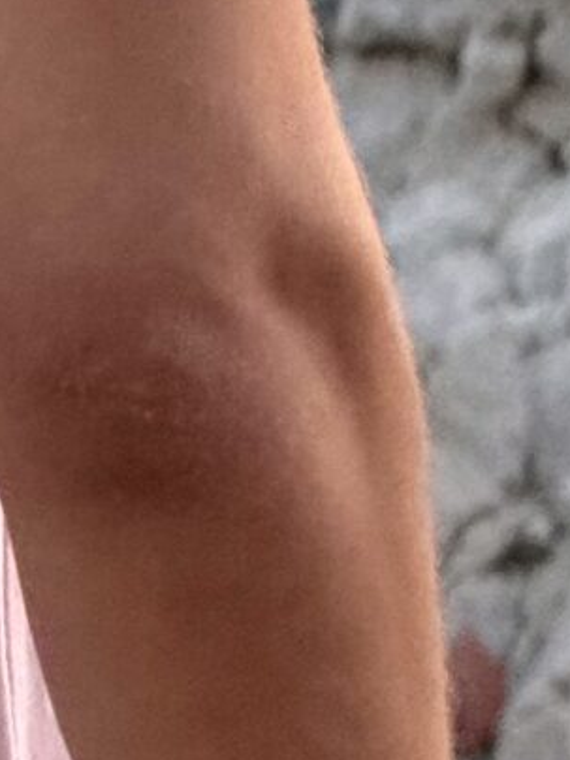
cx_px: -278
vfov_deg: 2.6
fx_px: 16686
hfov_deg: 2.0
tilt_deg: -3.2
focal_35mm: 760
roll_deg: +1.1
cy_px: -1157
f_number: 2.8
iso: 250
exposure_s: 1/99
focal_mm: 15.66
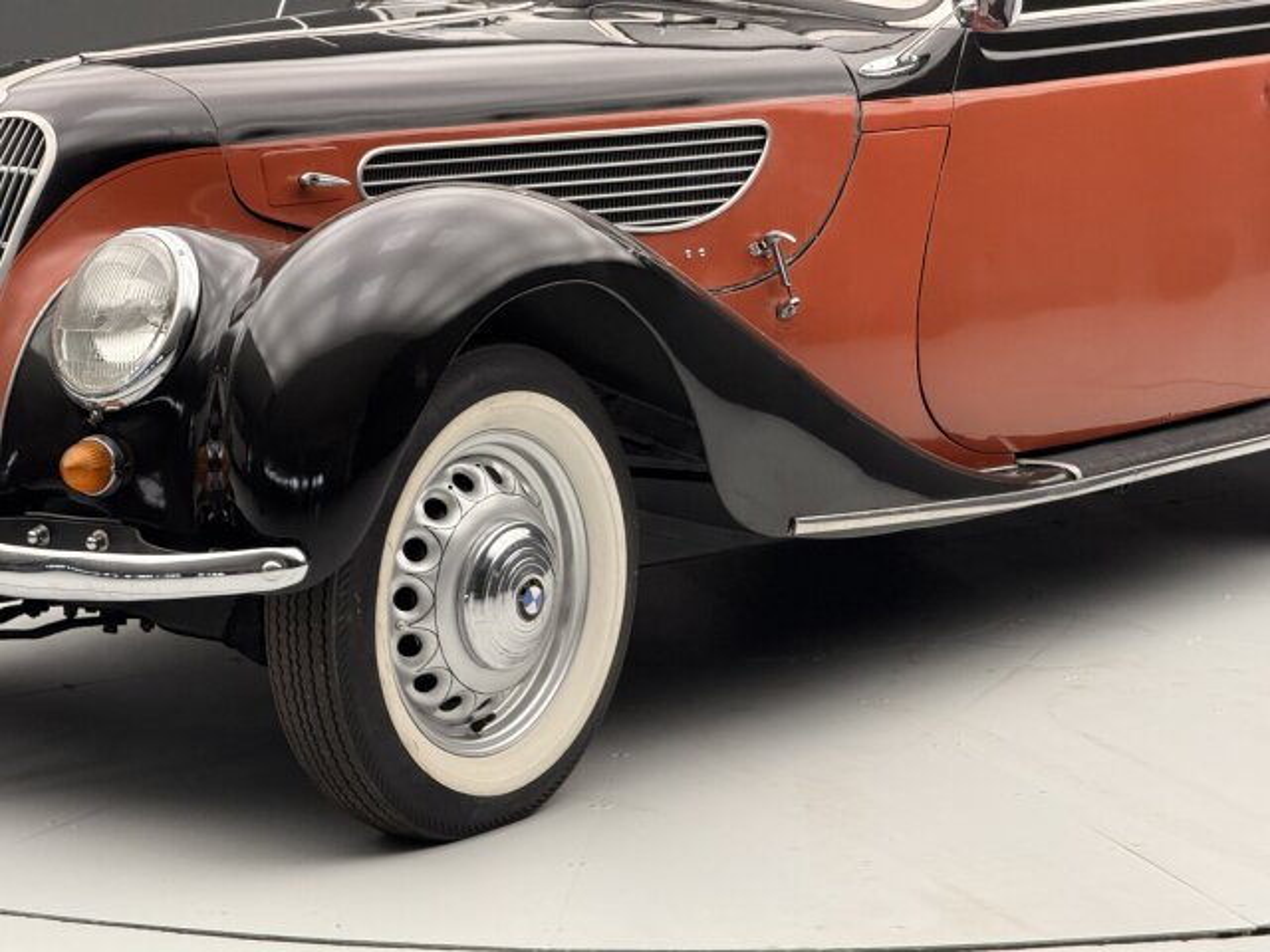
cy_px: 476
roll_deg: -0.1
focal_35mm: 120
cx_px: 635
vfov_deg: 12.3
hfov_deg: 16.4
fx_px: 4403
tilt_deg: -9.9
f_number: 2.8
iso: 250
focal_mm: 15.66
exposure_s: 1/49
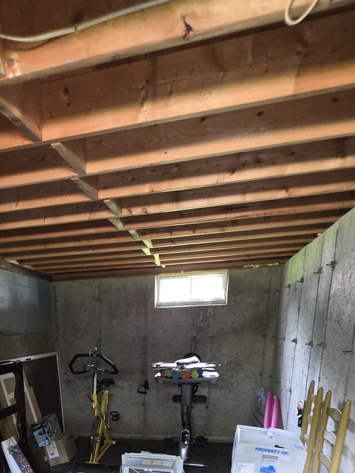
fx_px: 383
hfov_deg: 47.1
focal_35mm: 28
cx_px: 71
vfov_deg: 54.5
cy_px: 434
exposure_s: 1/8
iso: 250
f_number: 1.9
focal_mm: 2.2
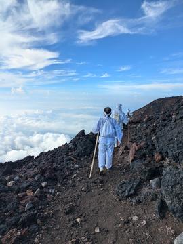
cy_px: 122
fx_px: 176
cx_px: 92
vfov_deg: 69.4
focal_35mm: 25
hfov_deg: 54.9
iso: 45
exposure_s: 1/1869
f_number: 1.89
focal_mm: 5.43
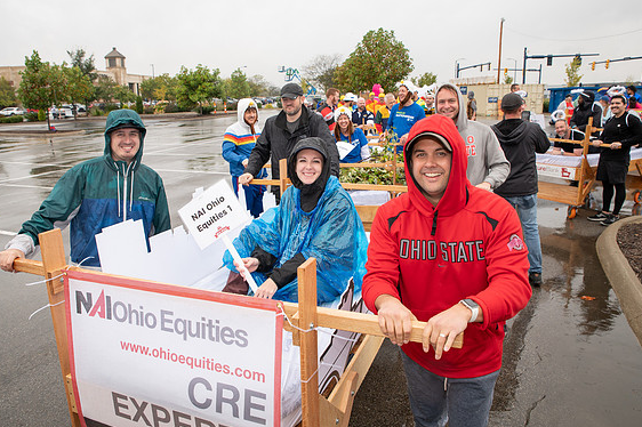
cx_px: 298
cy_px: 208
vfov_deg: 49.5
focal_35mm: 26
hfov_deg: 69.3
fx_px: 463
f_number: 6.3
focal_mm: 24
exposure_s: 1/200
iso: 400
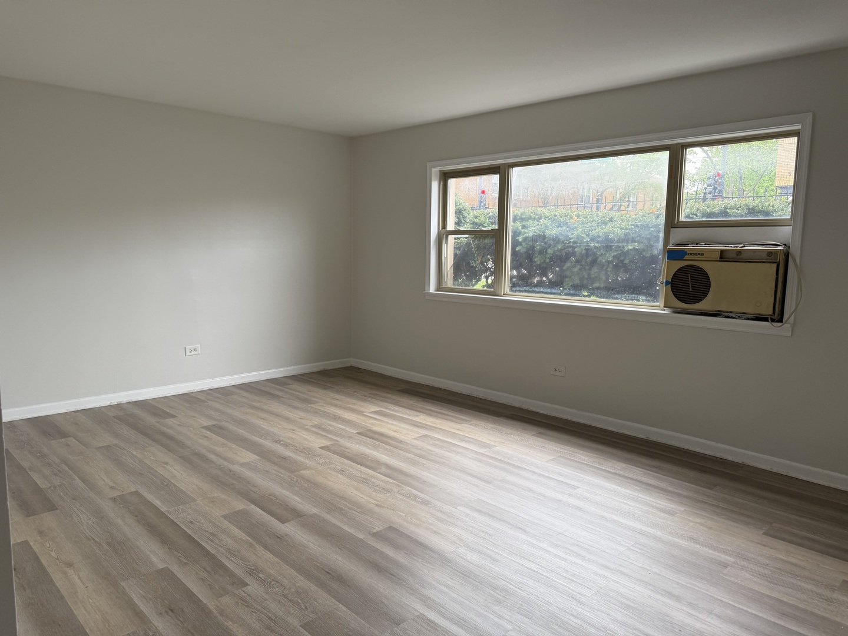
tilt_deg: -7.4
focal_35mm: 24
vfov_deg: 56.8
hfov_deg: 71.6
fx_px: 588
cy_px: 318
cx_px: 424
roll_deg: -0.5
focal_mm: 6.76
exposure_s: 1/146
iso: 100
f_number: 1.78
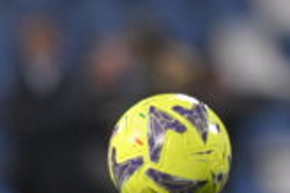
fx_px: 20151
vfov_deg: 0.5
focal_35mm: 2504
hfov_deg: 0.8
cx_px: 626
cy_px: 116
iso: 3200
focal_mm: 400
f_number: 4
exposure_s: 1/1600
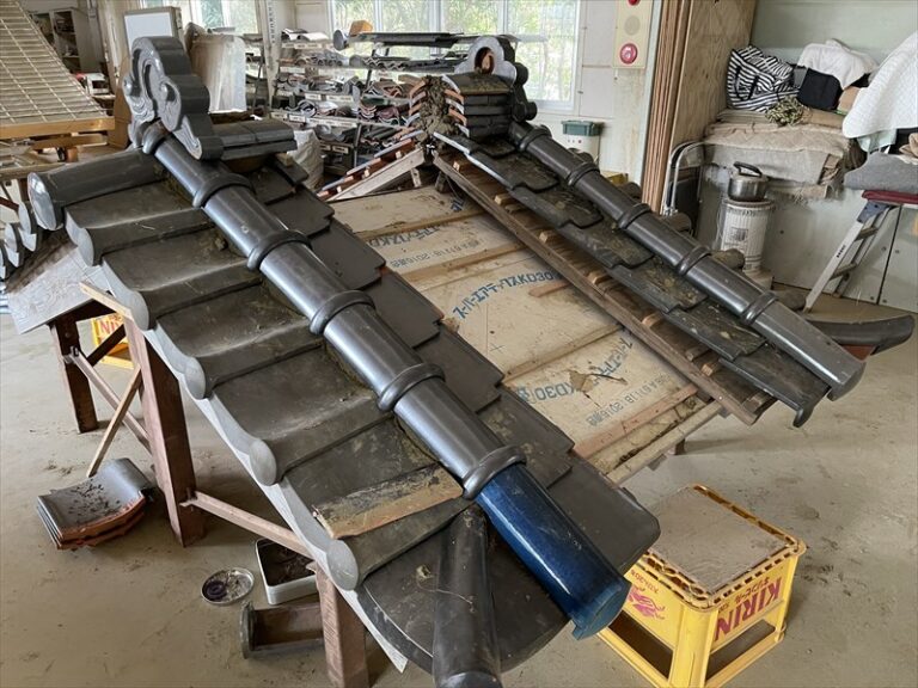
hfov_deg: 67.3
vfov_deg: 53.1
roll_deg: -1.0
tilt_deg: -23.4
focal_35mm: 26
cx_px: 459
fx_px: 690
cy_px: 344
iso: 500
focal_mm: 5.1
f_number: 1.6
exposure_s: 1/60
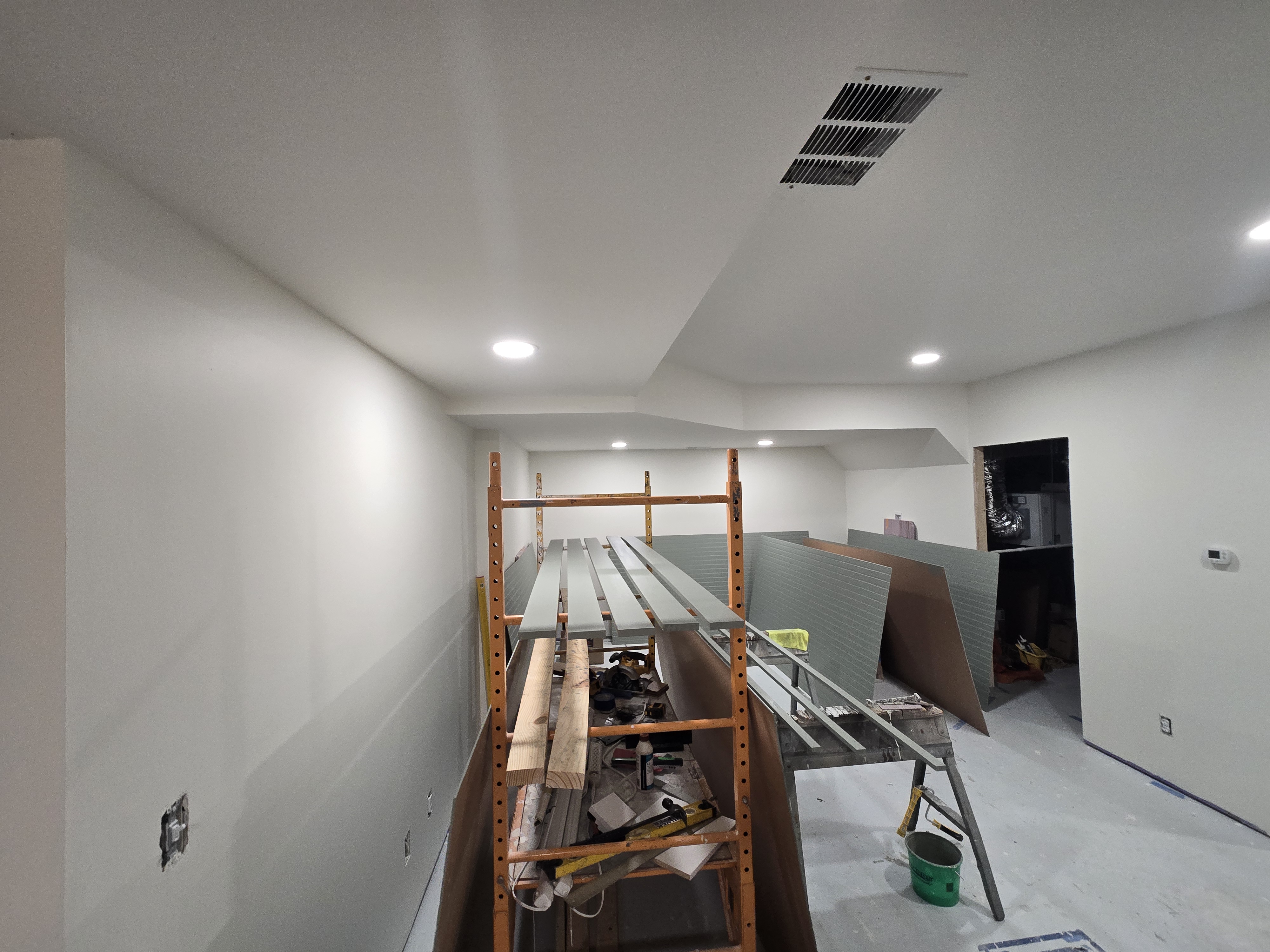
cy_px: 476
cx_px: 635
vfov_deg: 89.9
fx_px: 477
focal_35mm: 13
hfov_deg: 106.2
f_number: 2.2
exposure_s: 1/60
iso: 160
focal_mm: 2.2
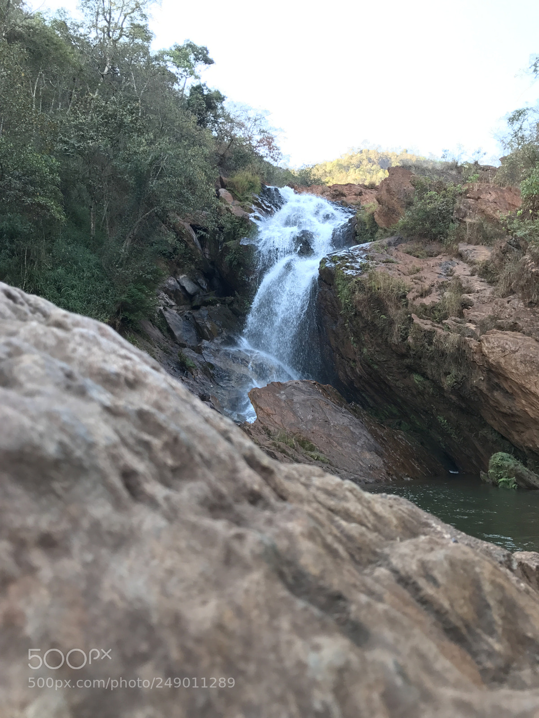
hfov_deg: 49.7
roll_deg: -1.2
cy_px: 359
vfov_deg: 63.4
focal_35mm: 28
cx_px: 270
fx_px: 581
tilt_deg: +9.5
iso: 32
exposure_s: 1/120
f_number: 1.8
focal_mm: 3.99
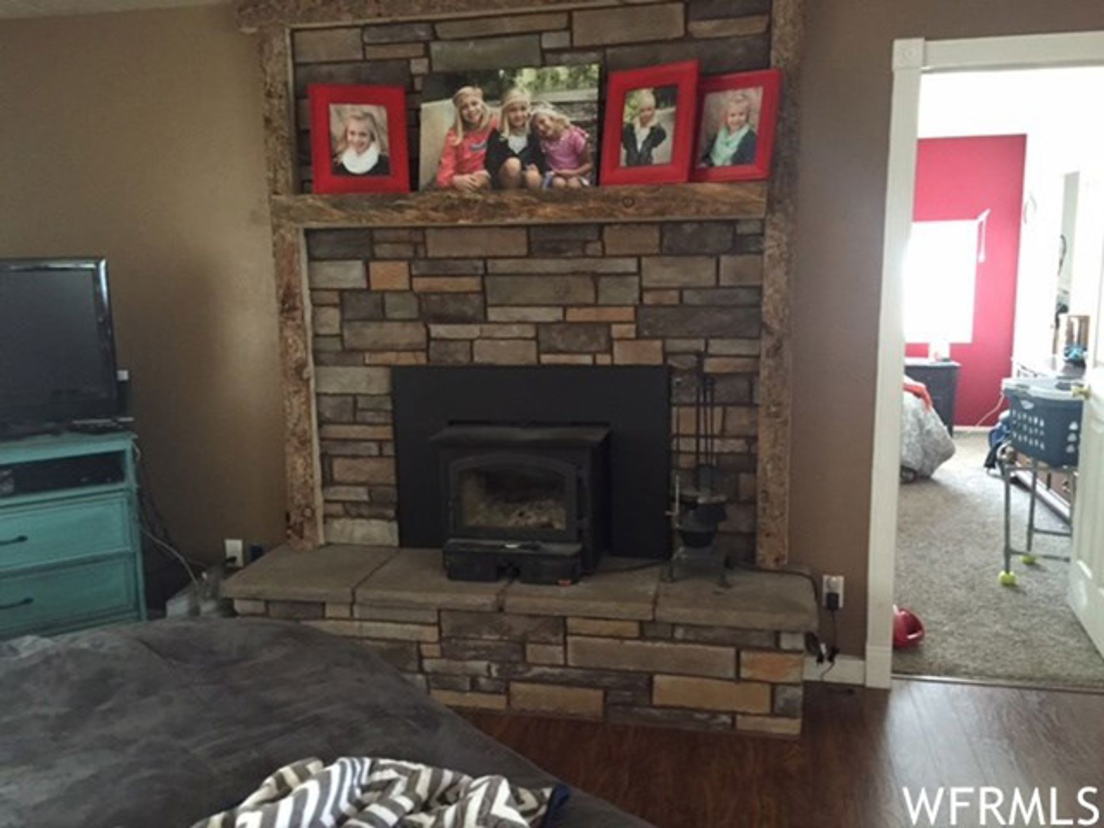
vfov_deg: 48.2
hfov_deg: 61.7
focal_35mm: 29
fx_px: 925
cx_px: 552
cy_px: 414
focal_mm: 4.15
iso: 250
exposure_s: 1/15
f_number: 2.2
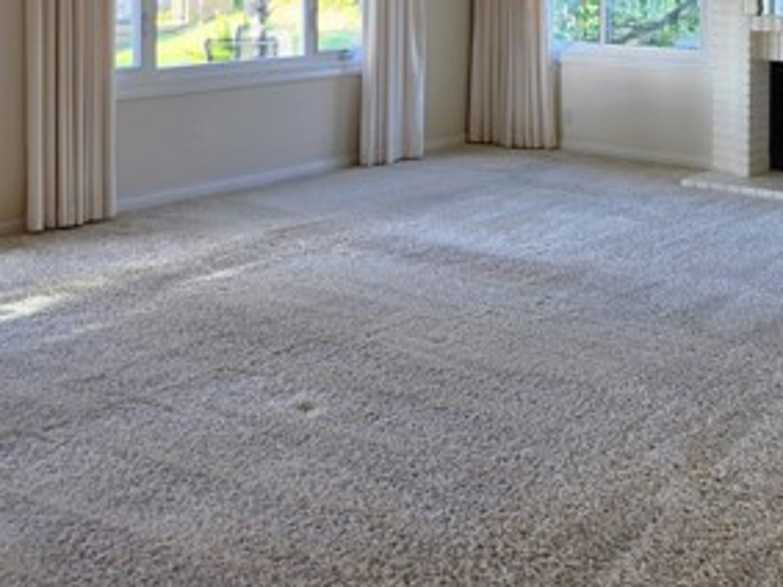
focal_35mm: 52
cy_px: -11
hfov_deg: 36.5
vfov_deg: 26.4
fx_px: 1176
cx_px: 517
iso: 32
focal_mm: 6.5
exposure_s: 1/180
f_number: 1.4
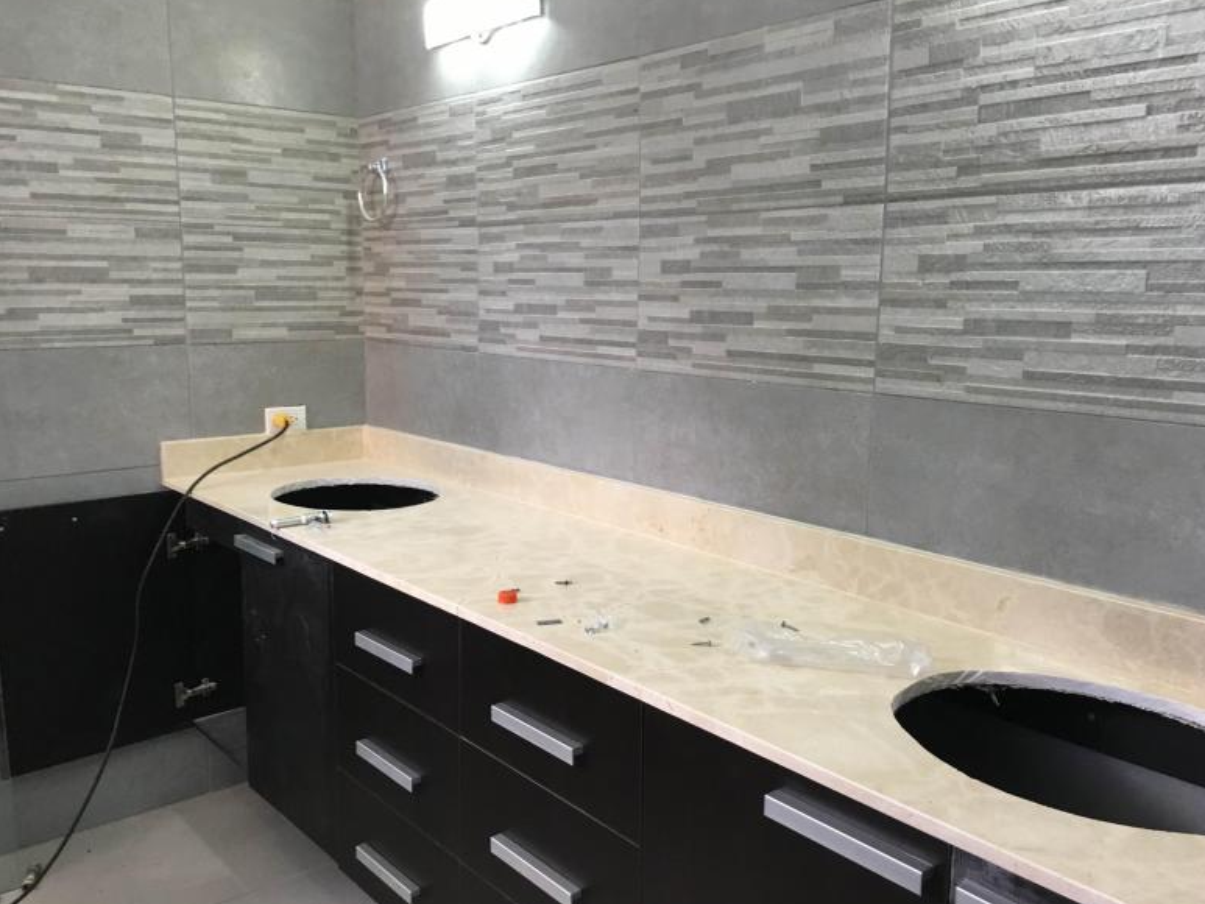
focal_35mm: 30
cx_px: 620
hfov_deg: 59.9
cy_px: 447
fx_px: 1044
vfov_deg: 46.8
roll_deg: -0.1
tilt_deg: -8.6
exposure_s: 1/30
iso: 100
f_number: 2.2
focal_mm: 4.15
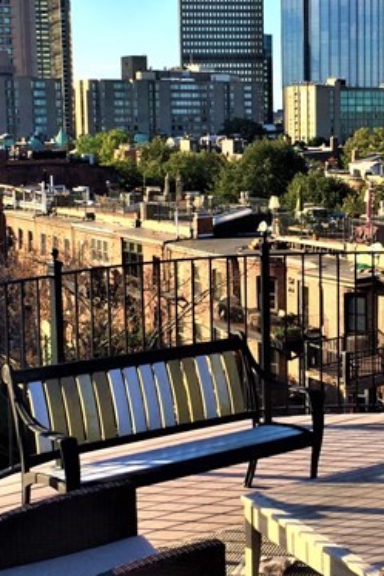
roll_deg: +1.6
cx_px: 288
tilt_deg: -7.1
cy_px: 240
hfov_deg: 21.7
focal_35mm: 62
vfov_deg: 32.3
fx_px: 993
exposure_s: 1/1026
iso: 32
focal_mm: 4.15
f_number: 2.2
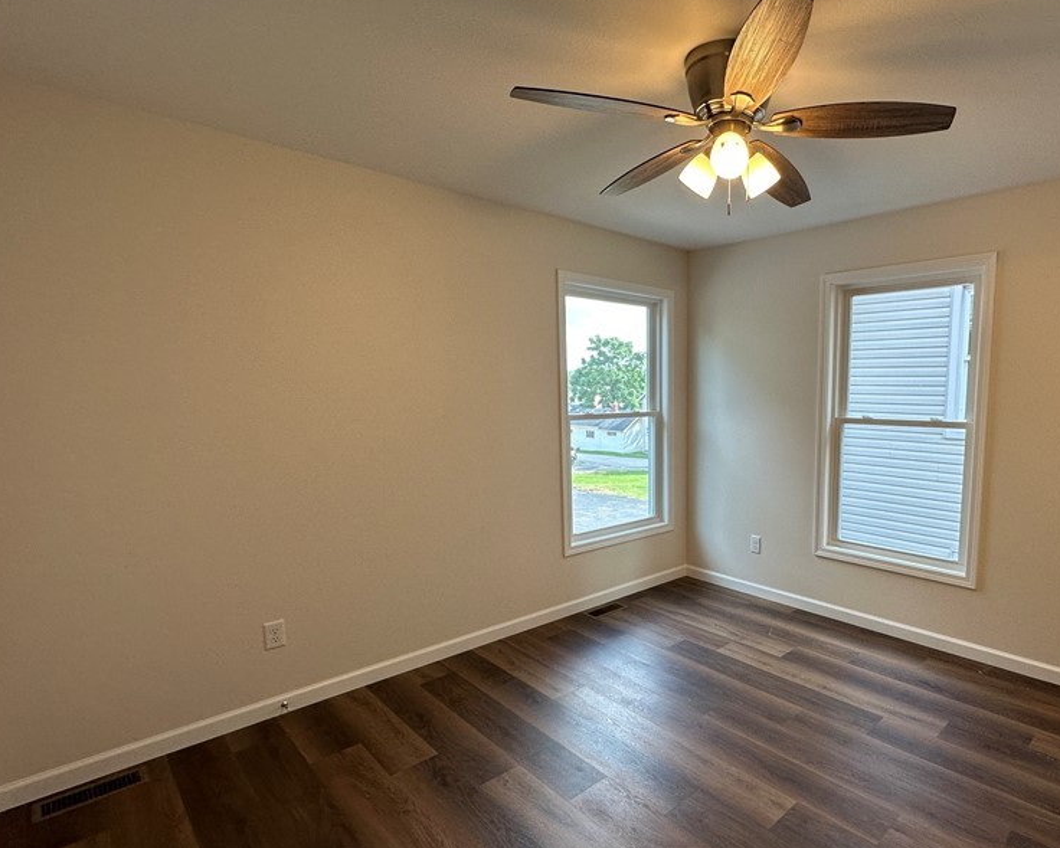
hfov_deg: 80.8
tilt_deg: -6.6
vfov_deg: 70.7
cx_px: 699
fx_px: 596
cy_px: 462
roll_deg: -0.3
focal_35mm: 19
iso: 80
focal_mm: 2.22
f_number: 2.2
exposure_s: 1/120
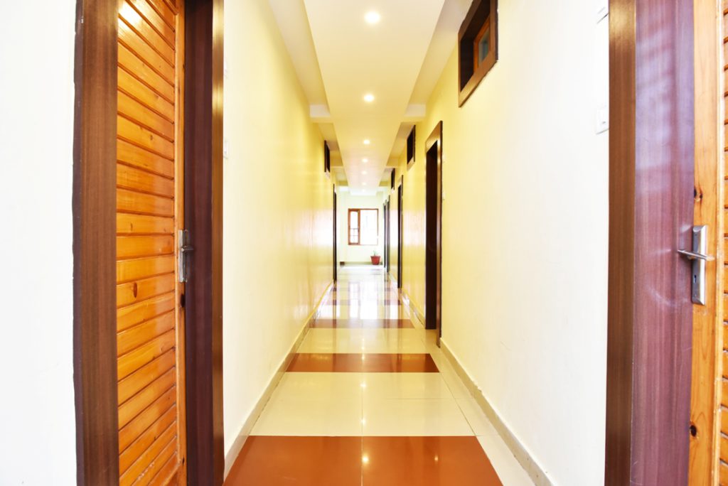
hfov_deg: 73.7
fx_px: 486
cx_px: 364
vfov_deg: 53.2
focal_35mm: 24
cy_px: 243
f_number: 10
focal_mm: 24
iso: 1250
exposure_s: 1/6
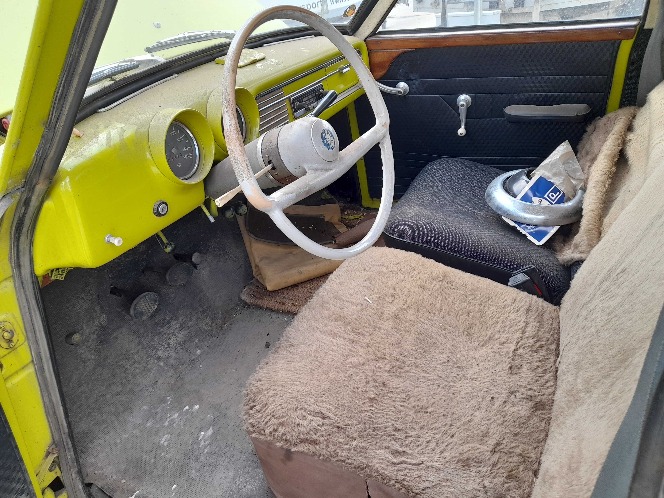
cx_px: 332
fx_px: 480
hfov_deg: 69.4
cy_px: 249
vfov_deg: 54.9
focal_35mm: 25
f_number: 2
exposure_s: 1/100
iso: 32
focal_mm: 4.6
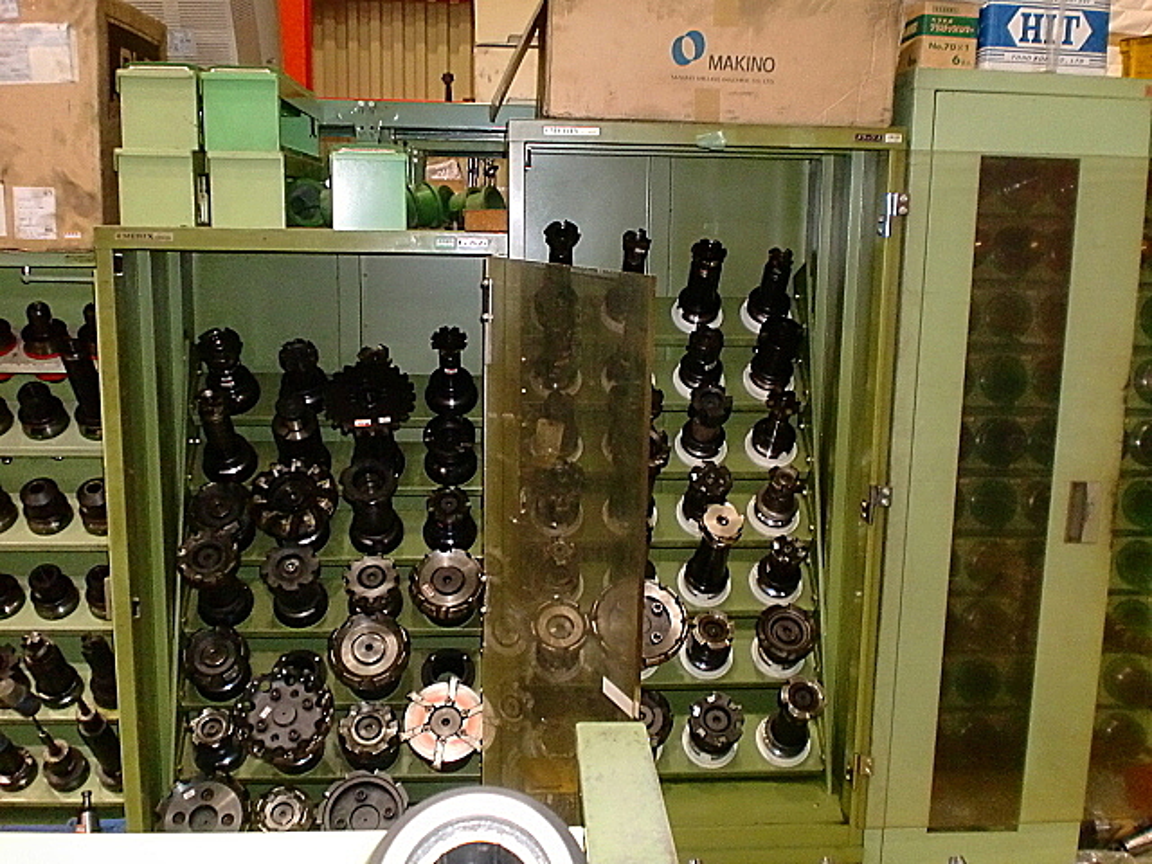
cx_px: 576
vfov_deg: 40.7
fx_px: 1165
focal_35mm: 35
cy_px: 432
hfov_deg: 52.6
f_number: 3.1
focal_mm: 6.3
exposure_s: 1/30
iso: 400
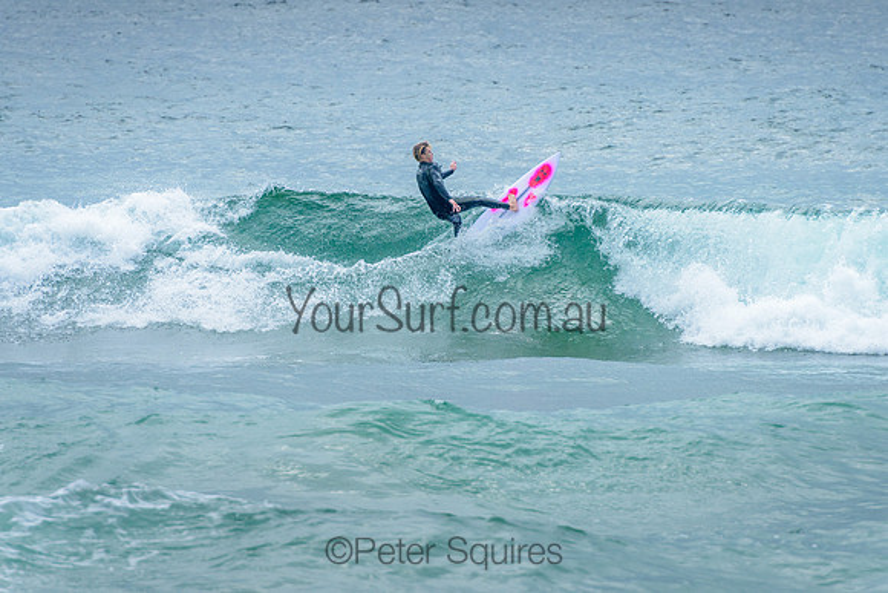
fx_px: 12093
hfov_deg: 4.2
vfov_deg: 2.8
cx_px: 462
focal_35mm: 490
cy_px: 230
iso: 500
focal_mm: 400
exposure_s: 1/1600
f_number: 7.1
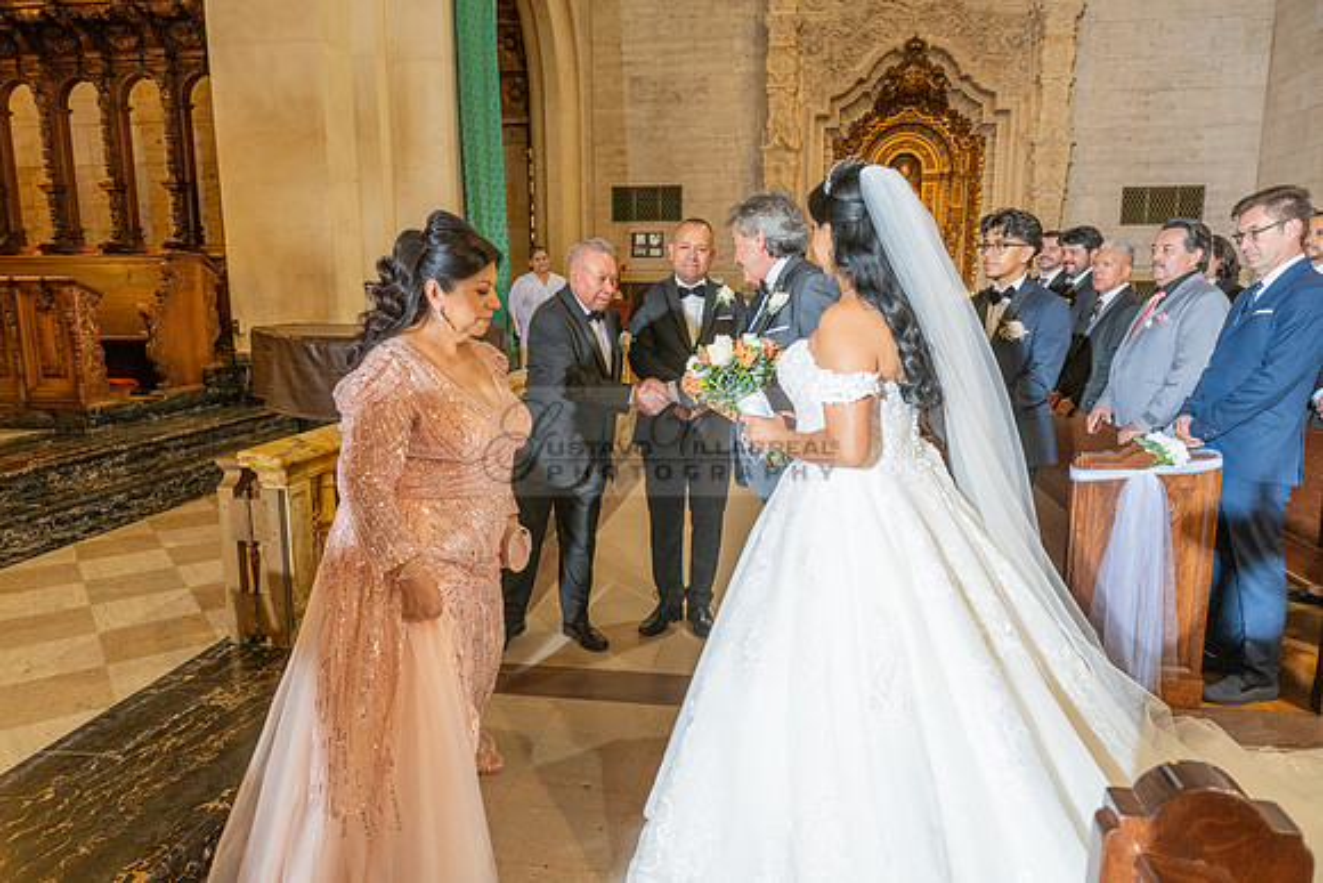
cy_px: 442
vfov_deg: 53.2
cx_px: 662
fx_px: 882
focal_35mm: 24
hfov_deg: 73.7
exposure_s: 1/160
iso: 1000
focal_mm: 24
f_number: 4.5
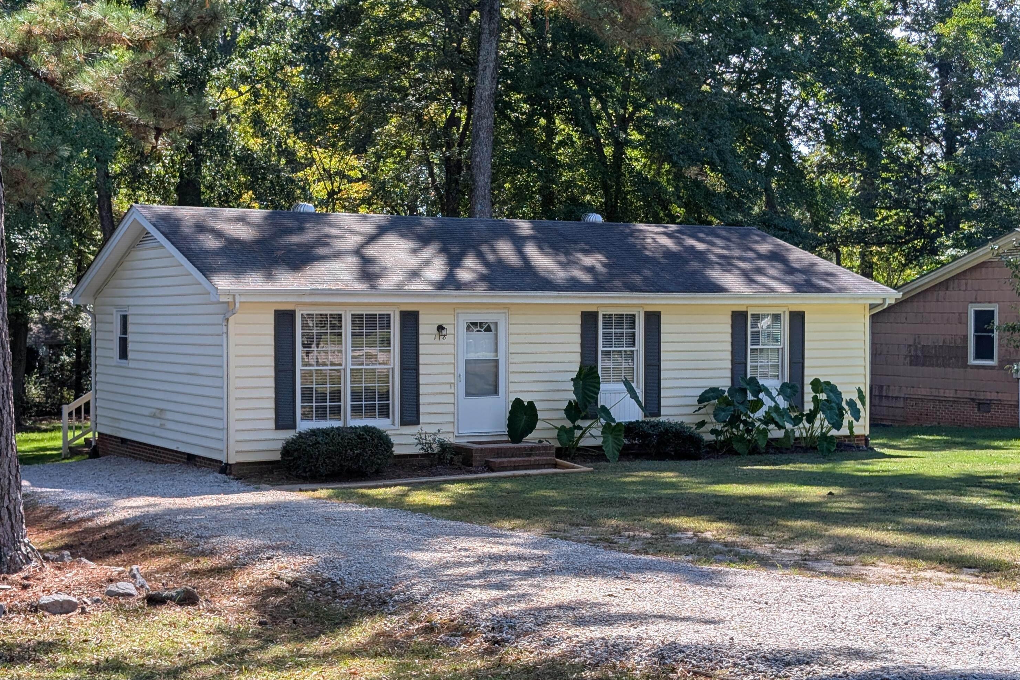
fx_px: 1473
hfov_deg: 38.2
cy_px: 375
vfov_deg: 26.0
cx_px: 501
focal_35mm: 52
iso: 21
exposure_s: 1/528
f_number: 1.68
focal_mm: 6.9
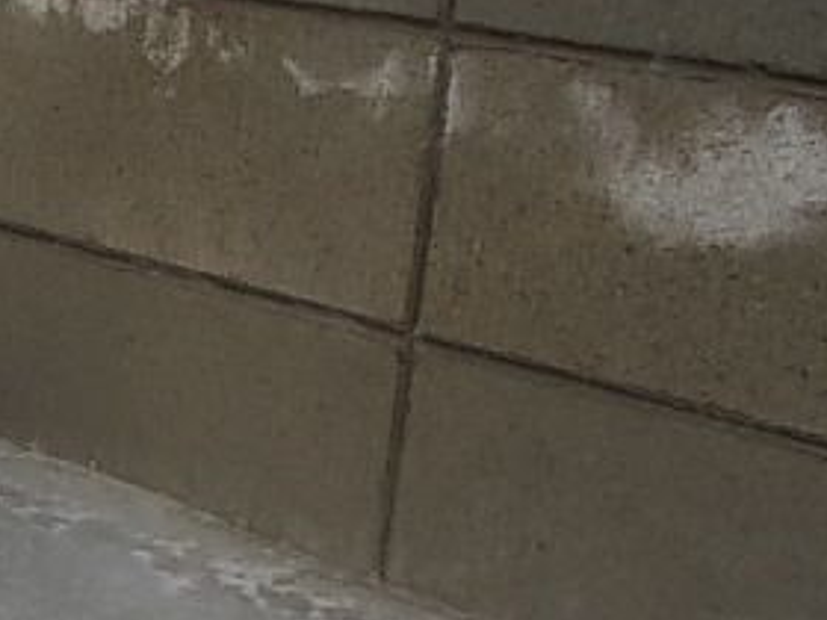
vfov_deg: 22.5
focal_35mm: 64
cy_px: 531
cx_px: -106
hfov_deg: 27.4
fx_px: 1529
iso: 80
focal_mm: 4
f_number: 2.7
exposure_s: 1/250
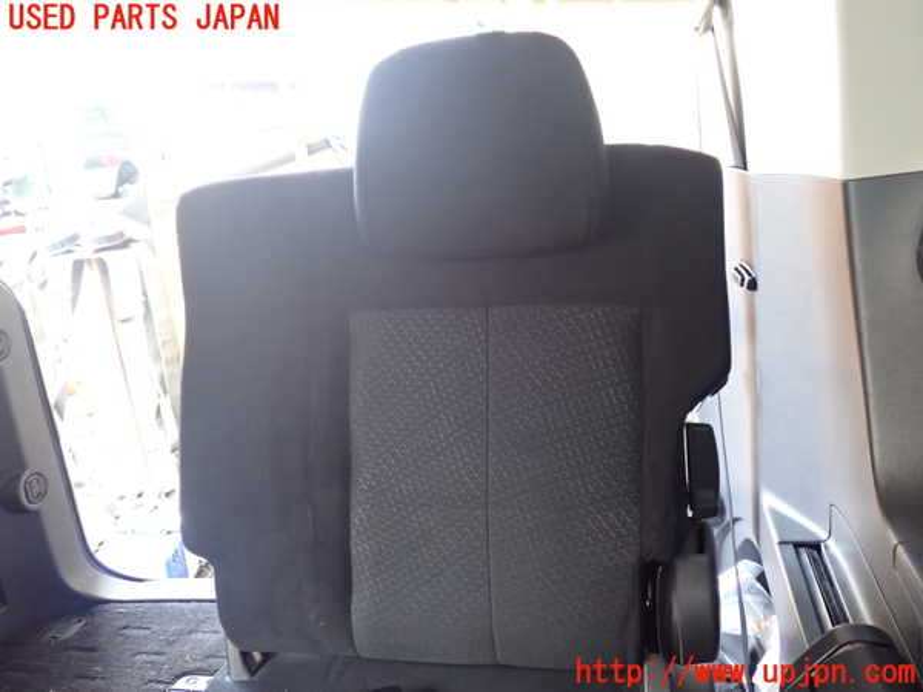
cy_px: 346
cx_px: 462
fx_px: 800
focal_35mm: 30
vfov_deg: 46.8
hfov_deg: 60.0
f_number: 2.3
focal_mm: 5.4
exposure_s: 1/30
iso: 500
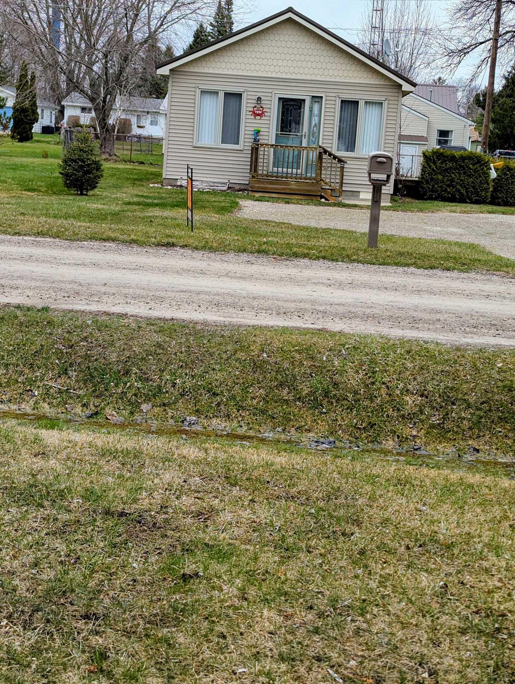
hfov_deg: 25.7
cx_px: 267
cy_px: 295
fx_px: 1128
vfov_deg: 33.7
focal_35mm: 57
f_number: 1.85
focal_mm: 6.81
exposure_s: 1/1151
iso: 45
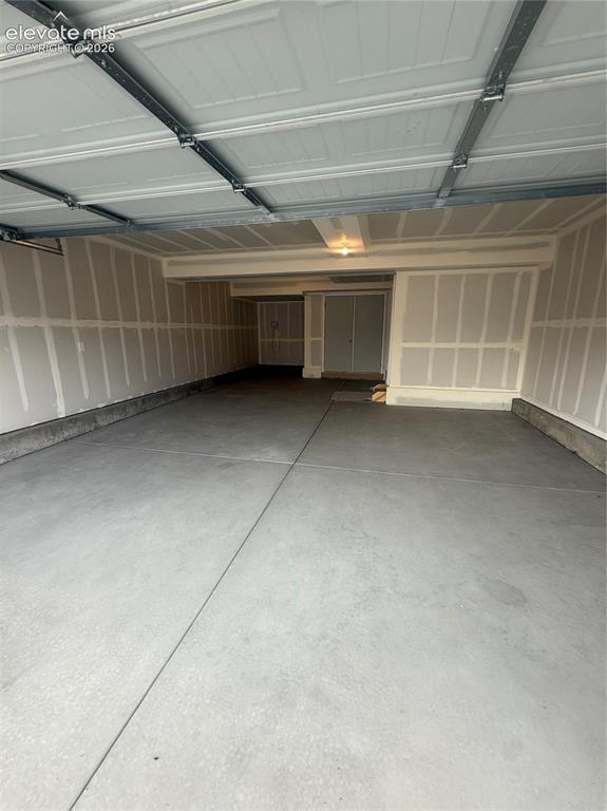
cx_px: 304
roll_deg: -0.3
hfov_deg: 85.6
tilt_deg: -12.8
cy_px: 406
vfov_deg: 102.1
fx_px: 328
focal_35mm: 14
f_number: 2.2
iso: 64
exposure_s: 1/99
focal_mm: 2.22
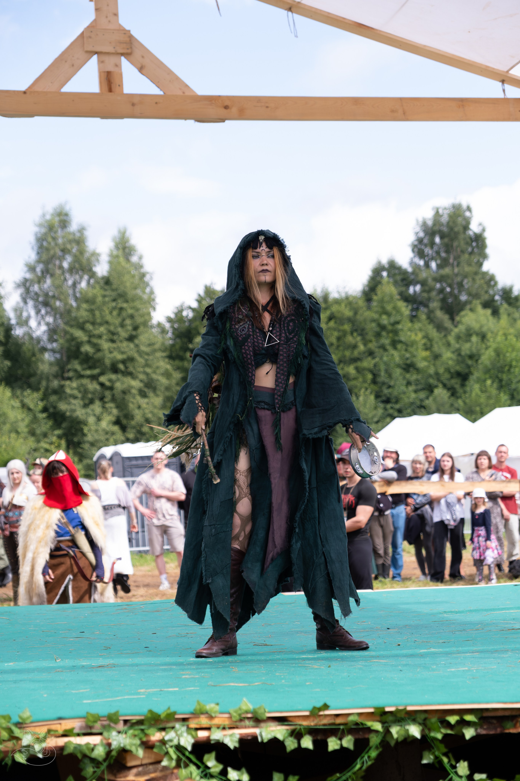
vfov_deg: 27.0
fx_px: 1625
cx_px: 260
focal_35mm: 75
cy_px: 390
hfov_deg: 18.2
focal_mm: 50
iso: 200
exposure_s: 1/1250
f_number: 3.2
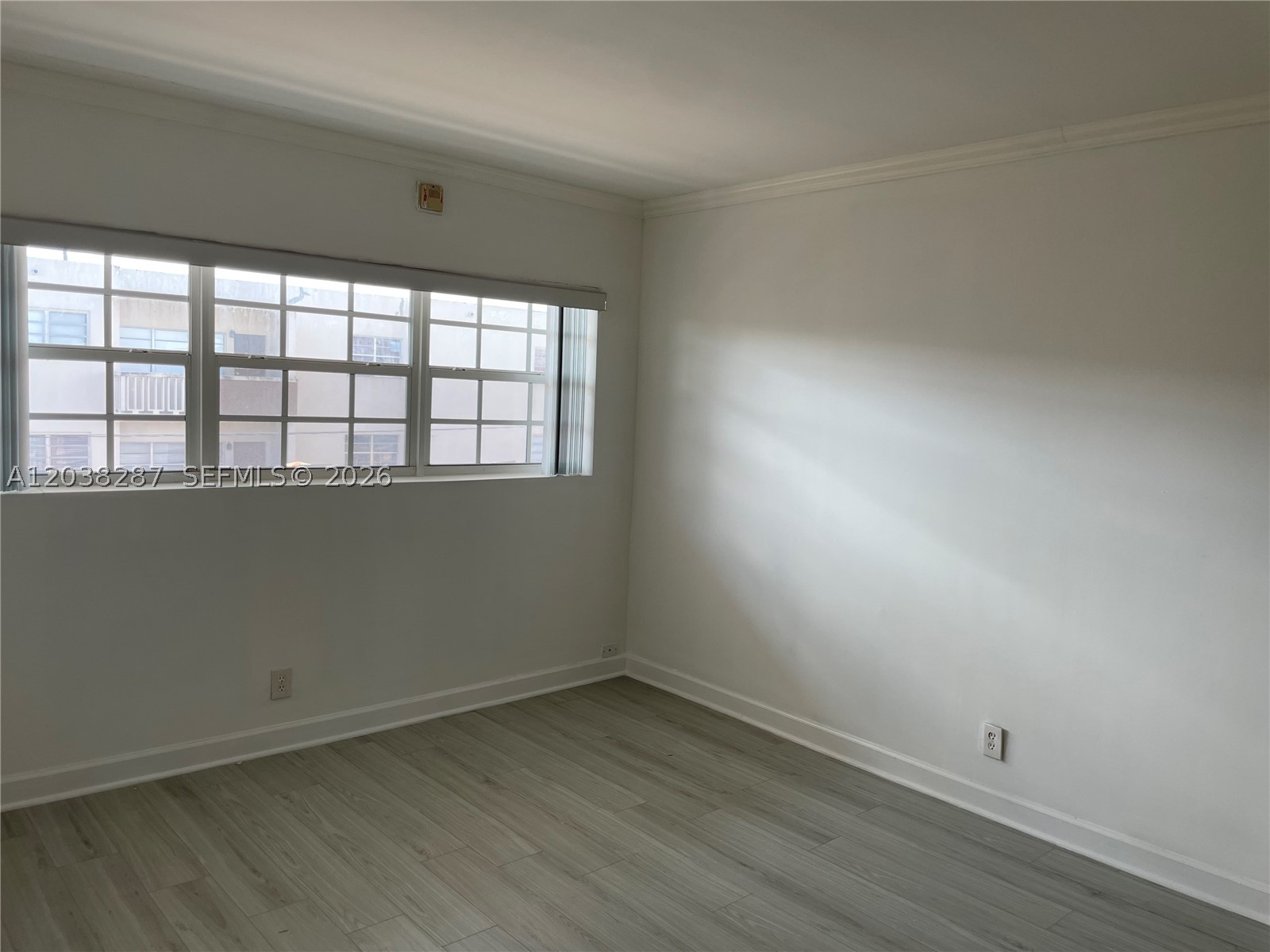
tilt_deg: -5.2
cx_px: 635
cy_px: 476
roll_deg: -1.7
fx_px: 954
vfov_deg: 53.1
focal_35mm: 26
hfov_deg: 67.3
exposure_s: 1/120
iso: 32
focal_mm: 4.2
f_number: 1.6
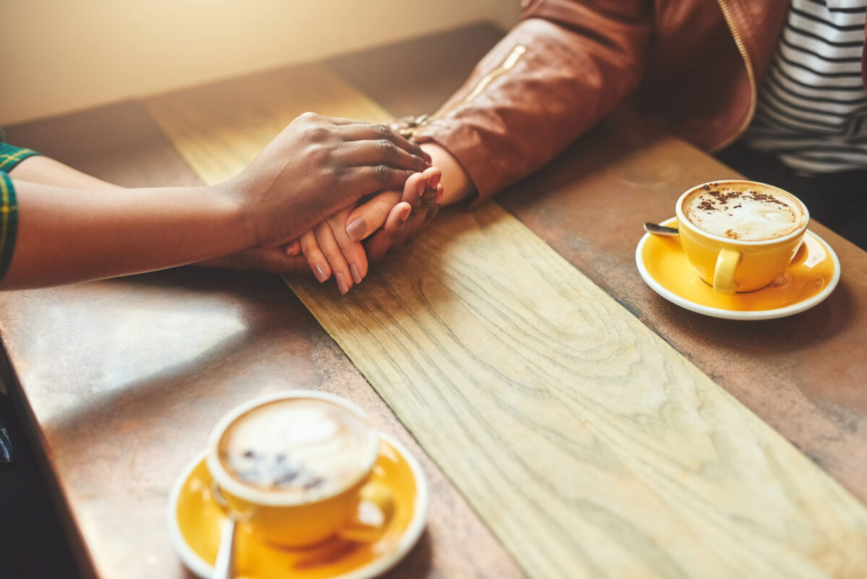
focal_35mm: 50
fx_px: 1205
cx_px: 434
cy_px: 290
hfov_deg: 39.6
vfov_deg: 27.0
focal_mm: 50
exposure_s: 1/320
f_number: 2
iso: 400
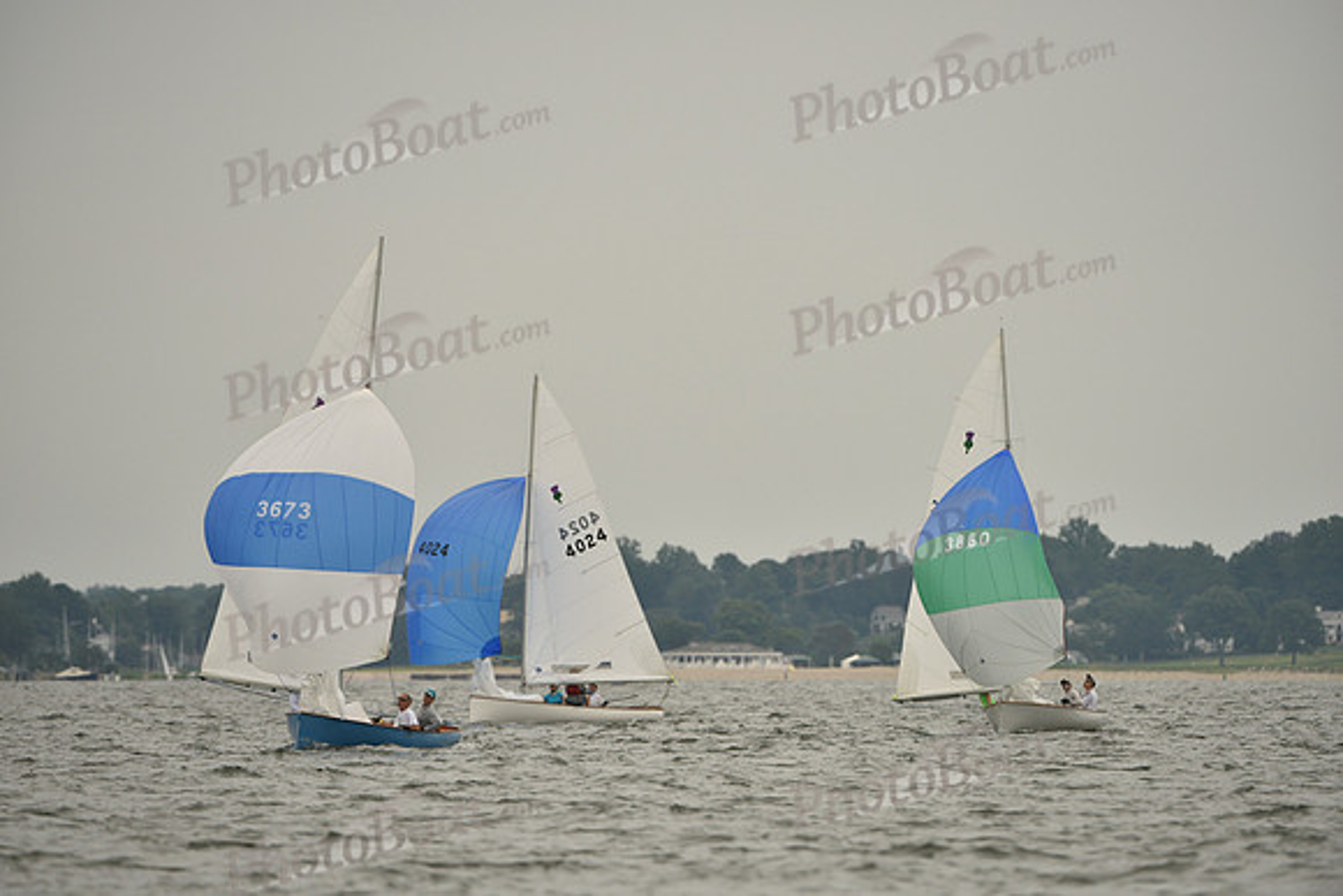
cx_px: 672
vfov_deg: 3.4
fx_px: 14925
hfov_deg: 5.2
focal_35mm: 400
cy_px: 448
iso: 320
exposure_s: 1/1250
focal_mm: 400
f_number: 5.6
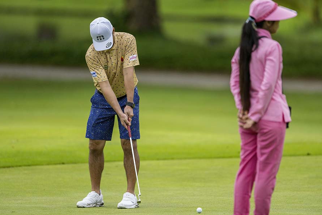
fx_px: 3855
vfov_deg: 3.2
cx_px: 165
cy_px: 110
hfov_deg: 4.8
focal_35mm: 431
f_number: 2.8
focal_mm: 400
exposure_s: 1/6400
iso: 2800
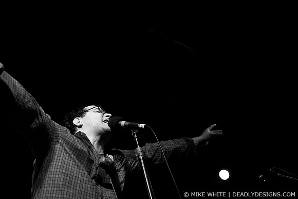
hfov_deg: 62.0
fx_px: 248
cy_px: 100
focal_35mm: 30
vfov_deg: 43.6
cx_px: 149
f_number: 2.8
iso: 800
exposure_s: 1/80
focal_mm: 20
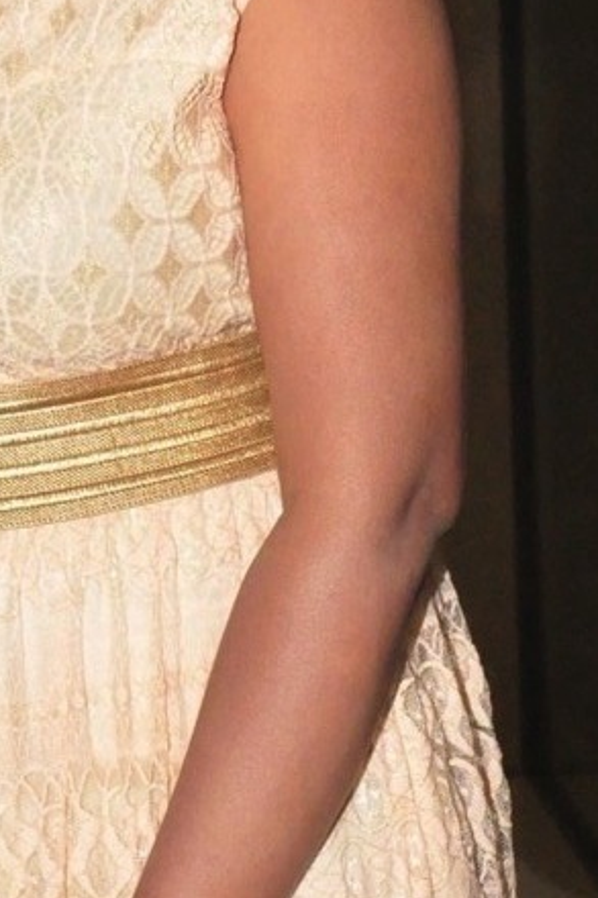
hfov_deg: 5.8
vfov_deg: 8.6
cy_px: 159
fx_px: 5934
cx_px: 49
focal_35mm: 238
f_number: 5.6
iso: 3200
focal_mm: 58
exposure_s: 1/125
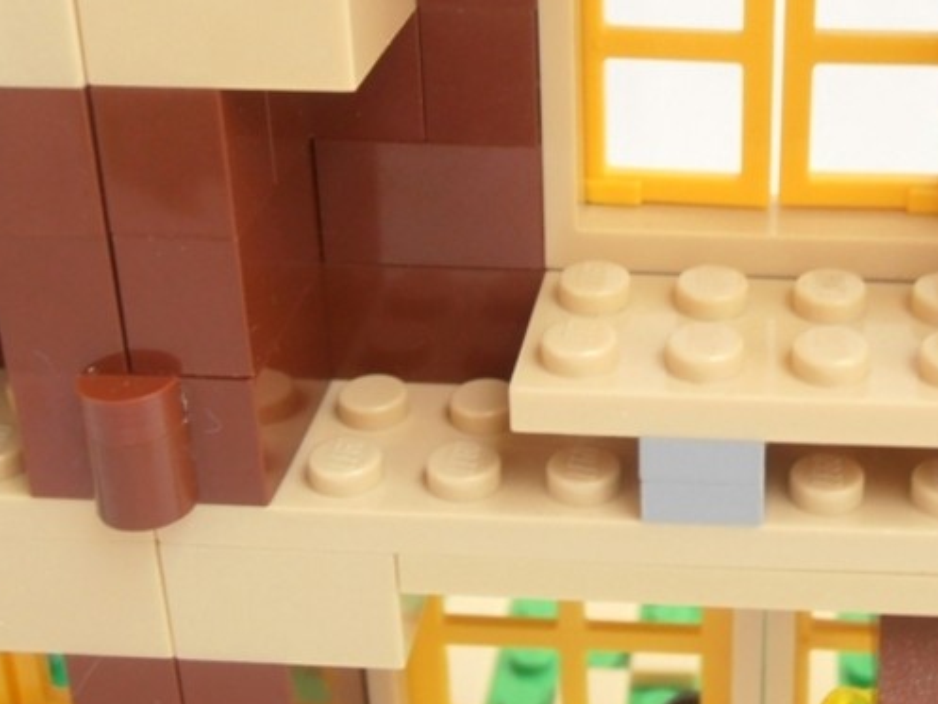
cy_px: 139
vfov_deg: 21.7
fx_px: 1816
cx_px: 729
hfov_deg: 28.4
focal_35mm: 67
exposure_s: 1/15
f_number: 3.9
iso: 125
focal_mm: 6.61
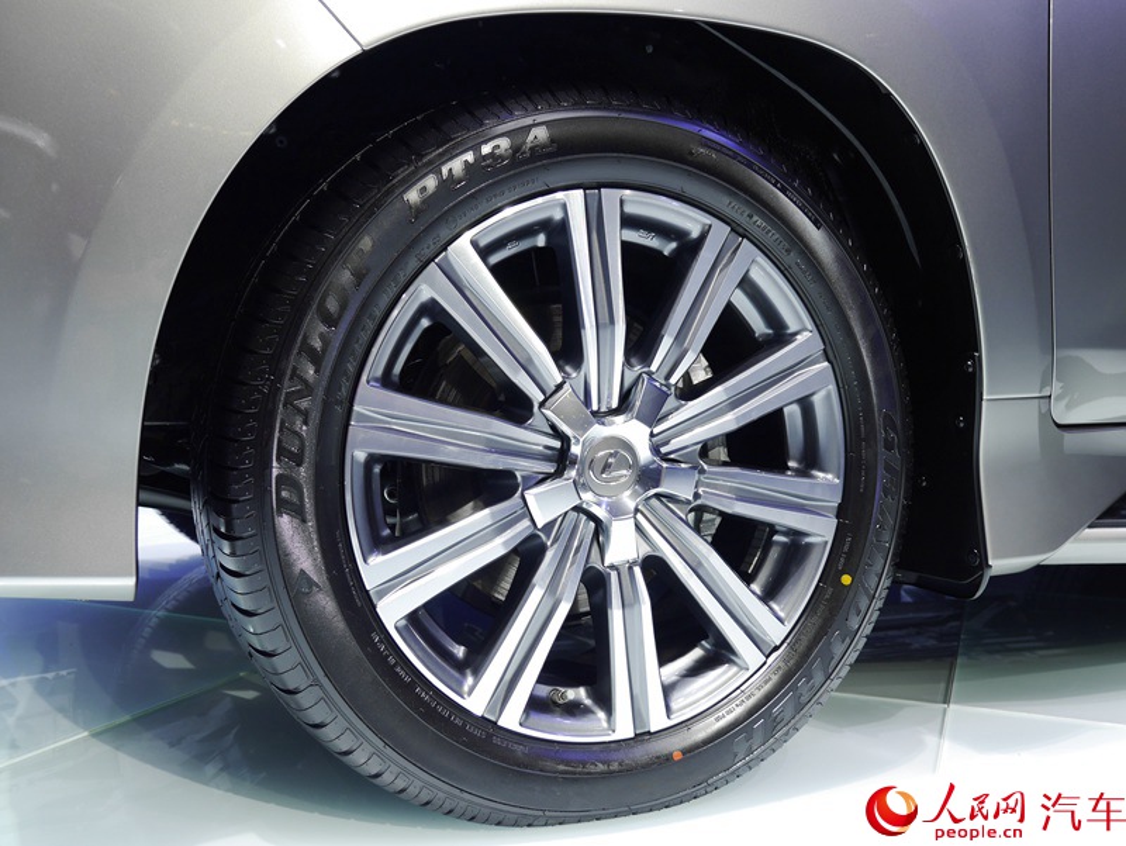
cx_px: 563
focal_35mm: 38
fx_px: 1237
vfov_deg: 37.8
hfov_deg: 49.0
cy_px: 423
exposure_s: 1/100
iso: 160
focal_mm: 19
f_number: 4.1
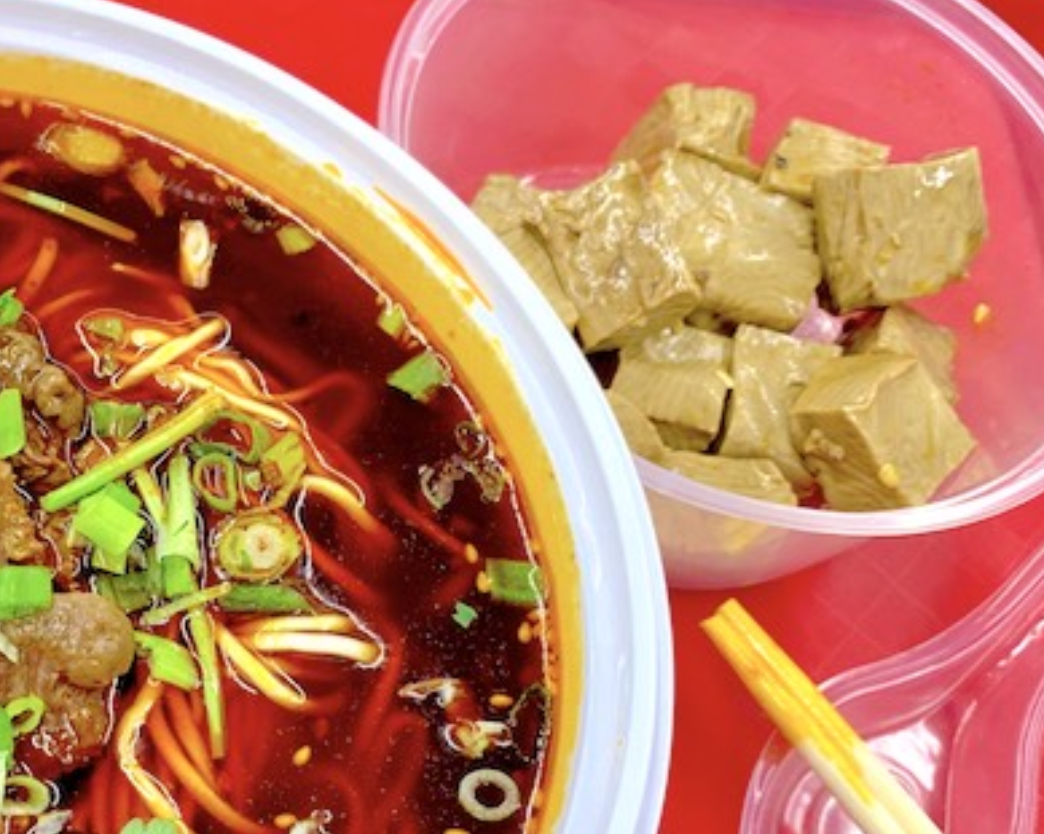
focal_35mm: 49
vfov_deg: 30.2
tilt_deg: -63.7
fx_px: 1514
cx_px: 142
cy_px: 645
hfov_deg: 36.2
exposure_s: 1/122
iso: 32
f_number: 1.8
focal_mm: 4.25
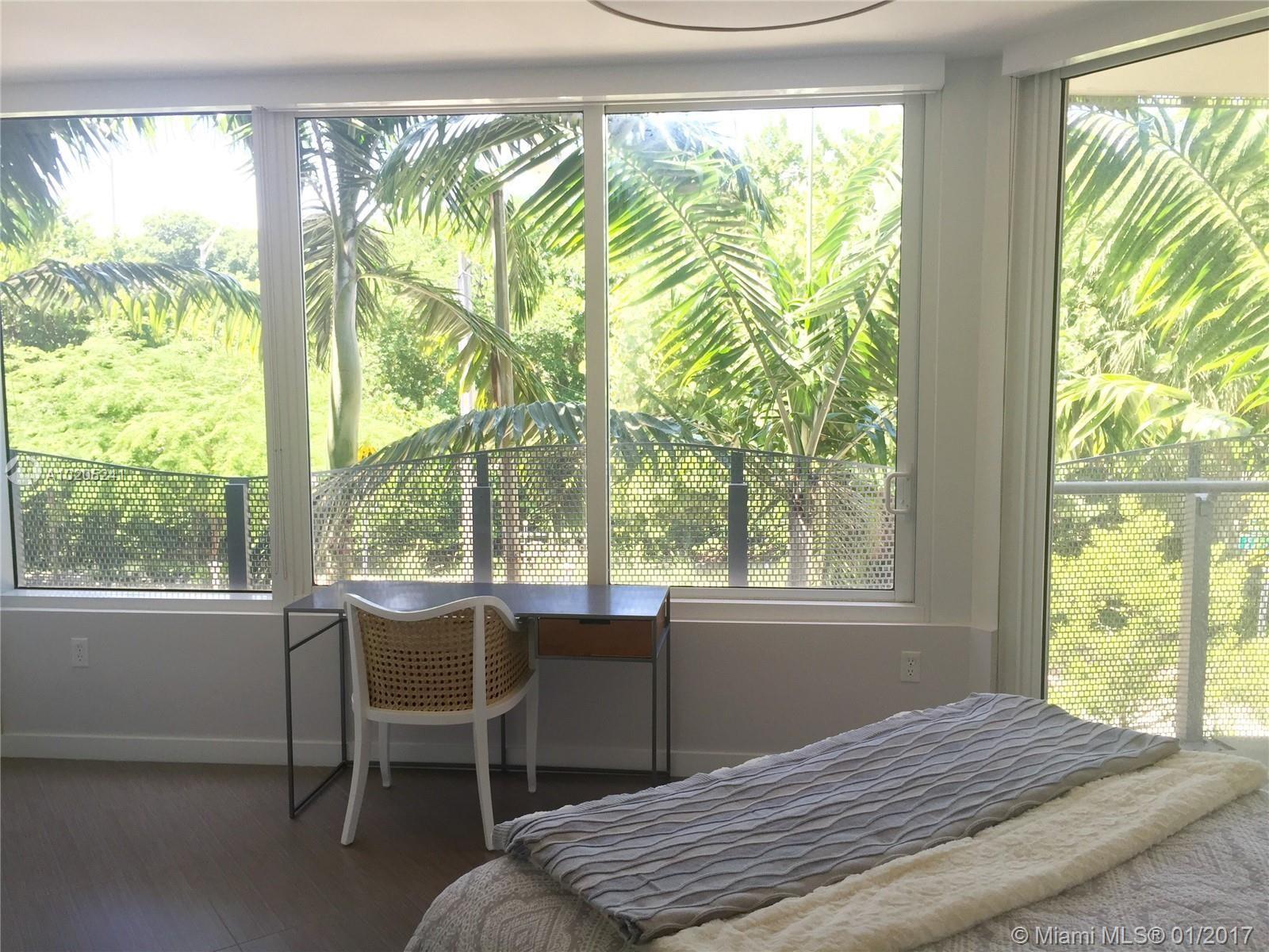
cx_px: 634
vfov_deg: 48.2
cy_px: 476
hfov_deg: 61.7
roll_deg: -0.9
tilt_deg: -5.6
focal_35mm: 29
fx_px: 1063
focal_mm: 4.15
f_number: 2.2
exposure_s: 1/60
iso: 40
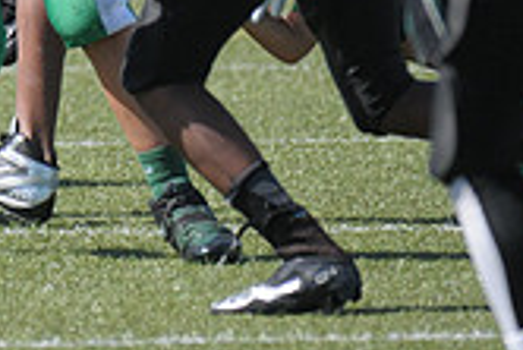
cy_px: -210
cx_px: -381
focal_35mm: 1411
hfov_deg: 1.5
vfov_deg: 1.0
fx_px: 20516
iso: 640
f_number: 4
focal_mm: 270
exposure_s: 1/3200
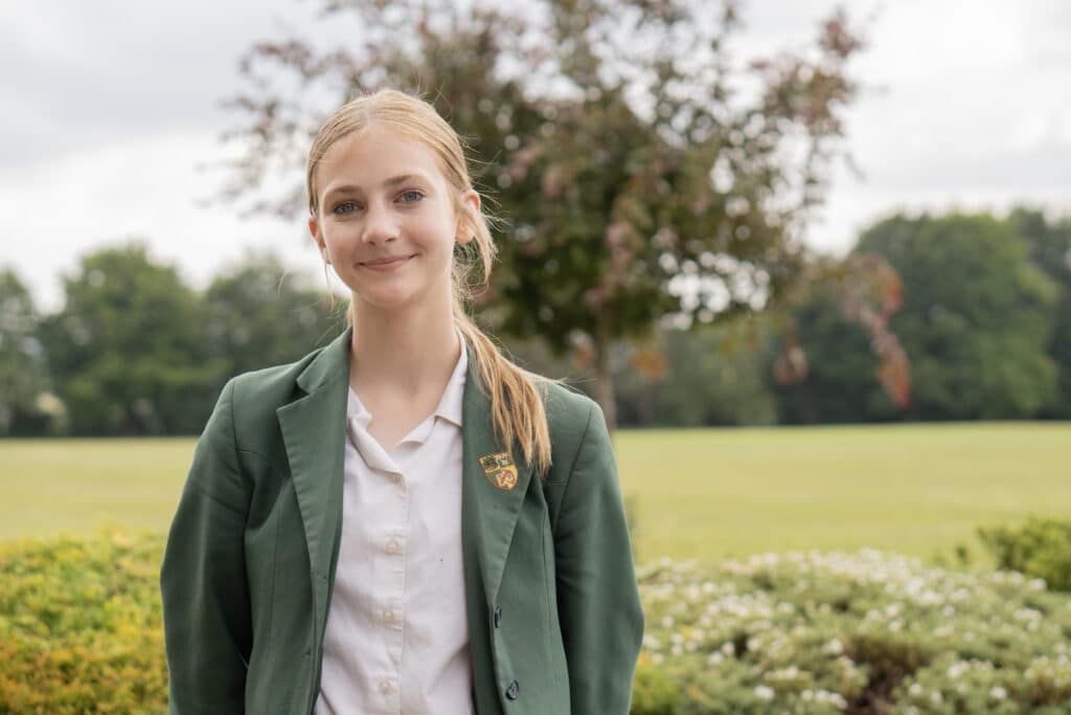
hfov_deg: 27.0
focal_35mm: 75
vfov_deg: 18.2
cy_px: 358
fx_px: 2231
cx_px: 536
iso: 200
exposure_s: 1/1000
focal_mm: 50
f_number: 2.8
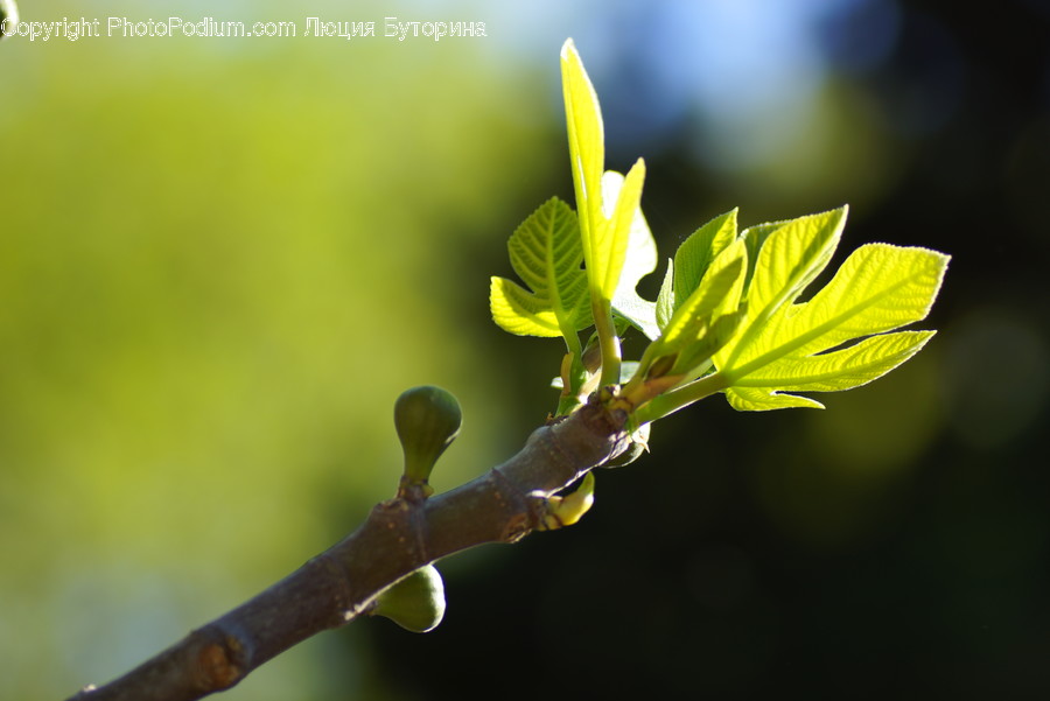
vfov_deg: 10.2
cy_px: 350
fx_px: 3939
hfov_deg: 15.2
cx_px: 525
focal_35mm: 135
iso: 50
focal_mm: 90
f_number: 2.8
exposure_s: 1/320
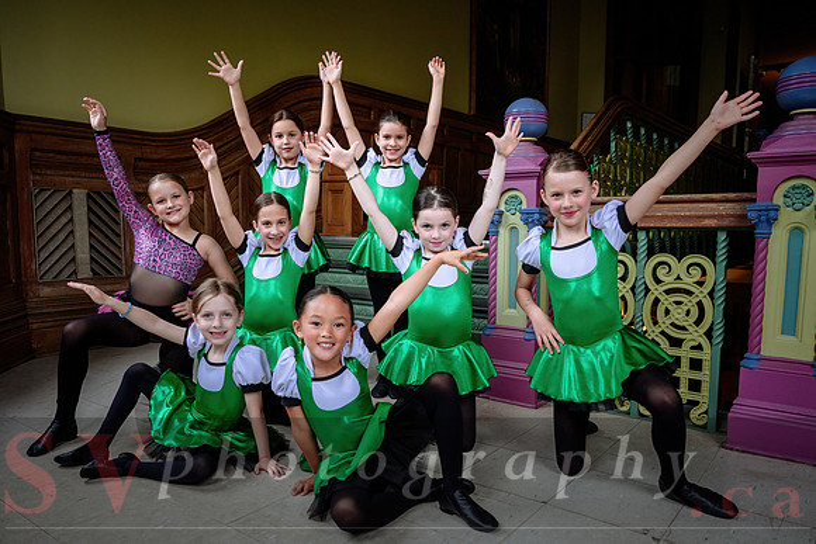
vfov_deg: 48.3
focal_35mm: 27
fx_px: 606
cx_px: 408
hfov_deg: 67.9
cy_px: 284
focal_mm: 24
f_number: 2.8
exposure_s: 1/400
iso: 400
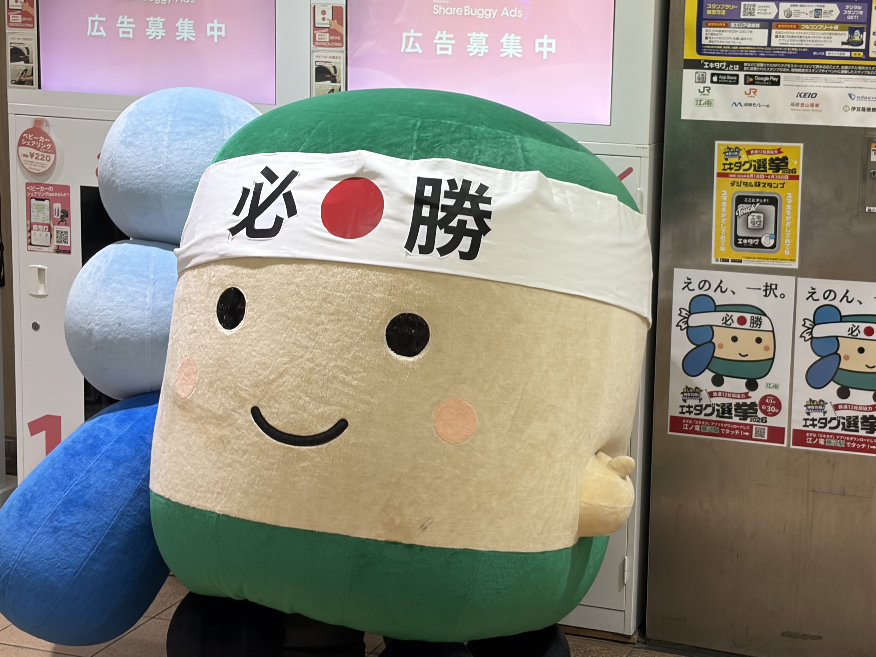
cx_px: 520
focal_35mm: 71
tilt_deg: -10.0
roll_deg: +0.4
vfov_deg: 20.7
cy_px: 352
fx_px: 1797
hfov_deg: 27.3
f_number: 1.6
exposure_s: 1/50
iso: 40
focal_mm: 5.96
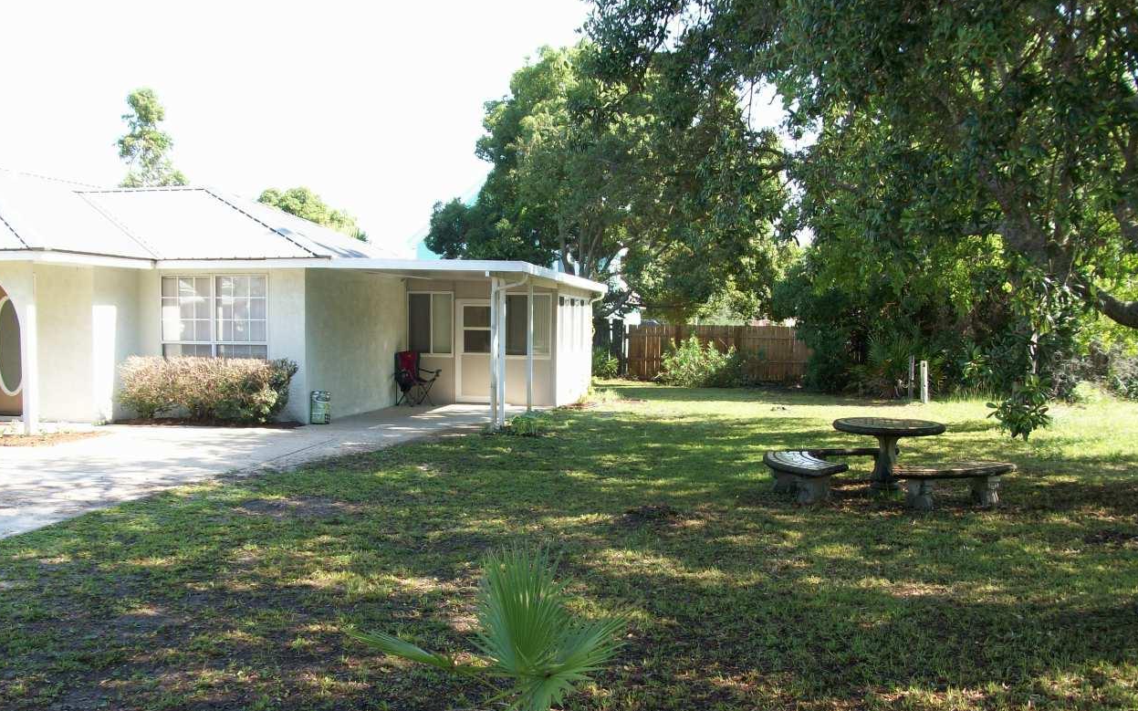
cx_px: 573
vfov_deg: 34.4
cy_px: 389
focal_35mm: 37
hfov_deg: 52.8
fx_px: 1147
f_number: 2.8
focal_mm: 5.7
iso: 64
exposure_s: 1/172
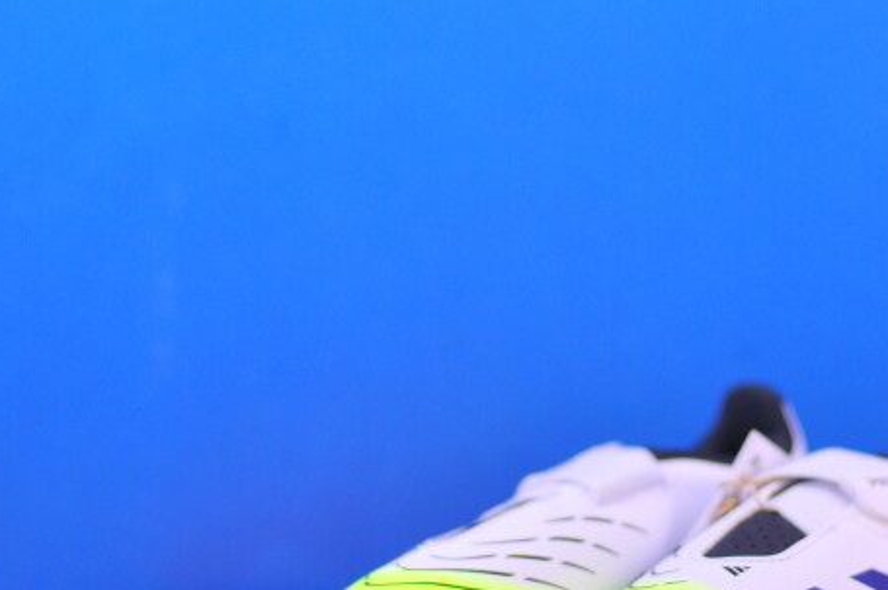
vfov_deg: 10.4
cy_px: 327
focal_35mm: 132
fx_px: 3251
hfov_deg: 15.5
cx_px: 660
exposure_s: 1/320
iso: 250
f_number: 2
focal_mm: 50
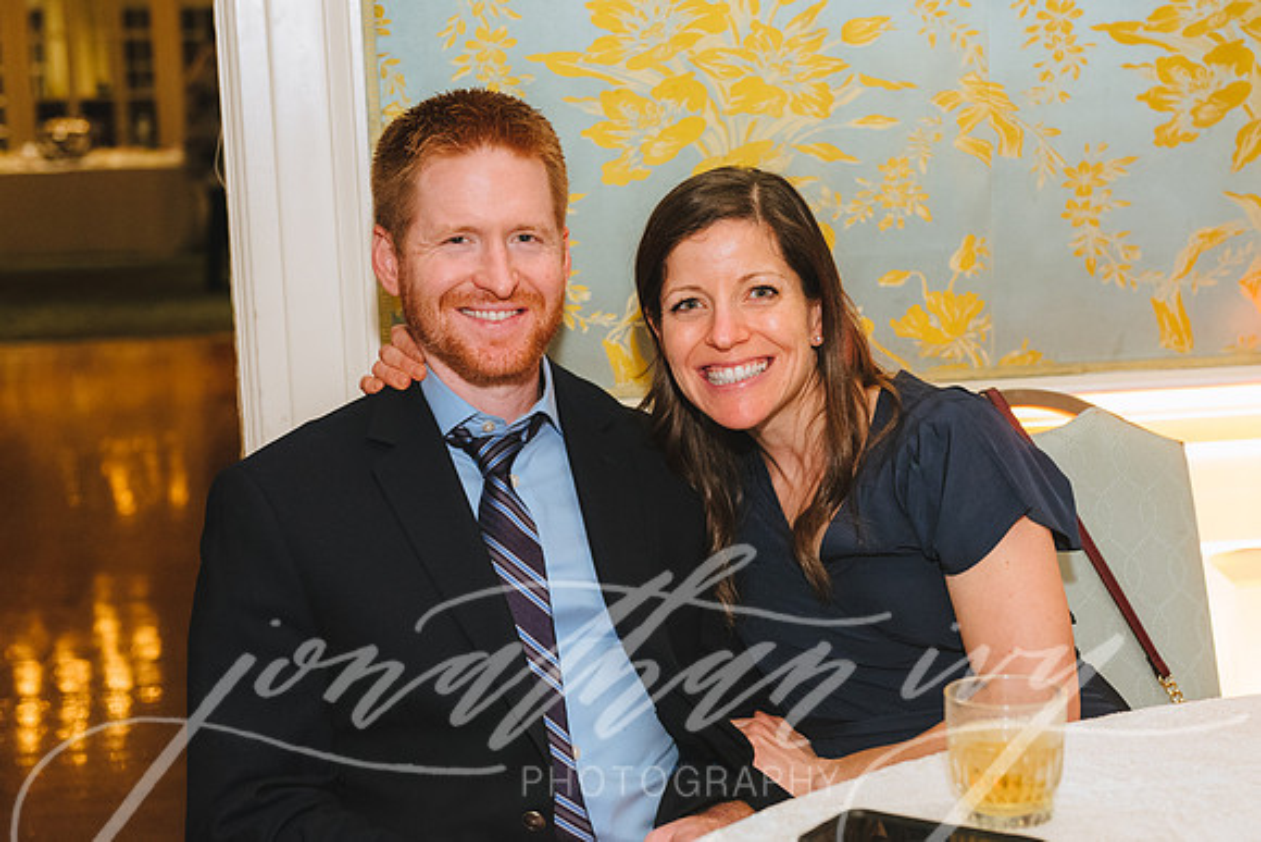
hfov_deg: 30.9
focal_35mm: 65
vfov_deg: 20.9
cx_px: 745
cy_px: 407
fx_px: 2277
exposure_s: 1/160
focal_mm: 55
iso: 3200
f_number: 4
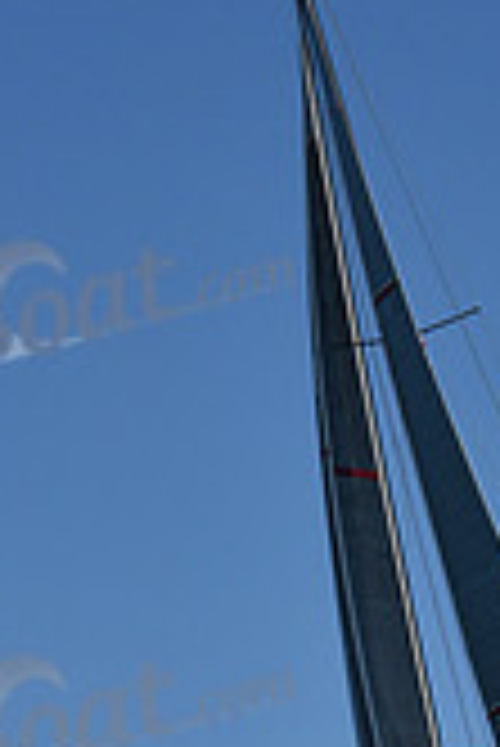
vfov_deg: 8.3
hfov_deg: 5.6
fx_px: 5072
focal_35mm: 244
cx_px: 529
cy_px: 922
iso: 250
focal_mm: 70
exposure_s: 1/1600
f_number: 9
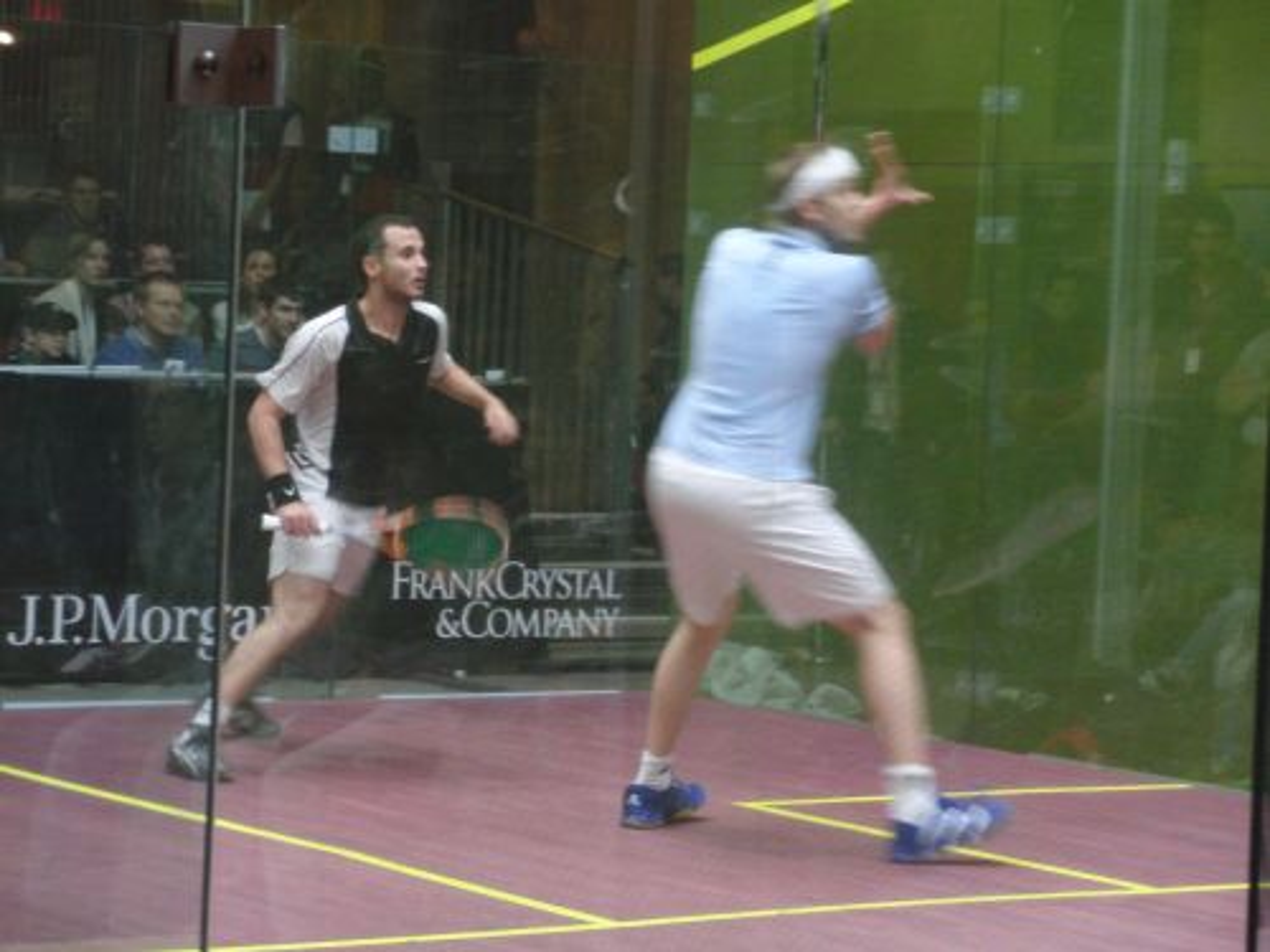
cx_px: 635
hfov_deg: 17.3
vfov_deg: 13.0
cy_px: 476
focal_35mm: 114
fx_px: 4182
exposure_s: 1/25
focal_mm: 19.8
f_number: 4.2
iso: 400
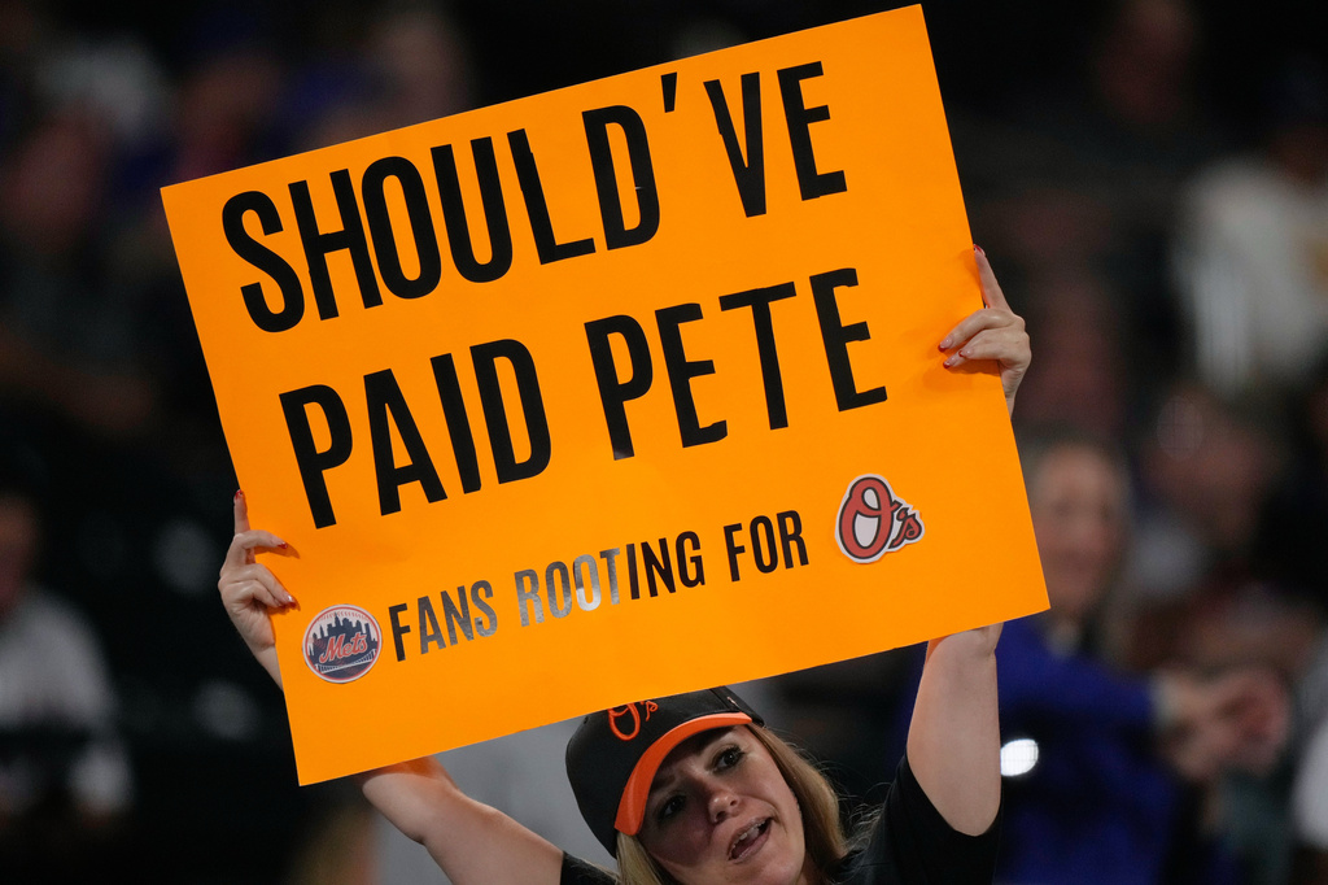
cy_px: 442
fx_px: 14750
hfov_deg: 5.2
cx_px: 664
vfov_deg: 3.4
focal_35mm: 400
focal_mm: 400
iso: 3200
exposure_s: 1/2500
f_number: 2.8
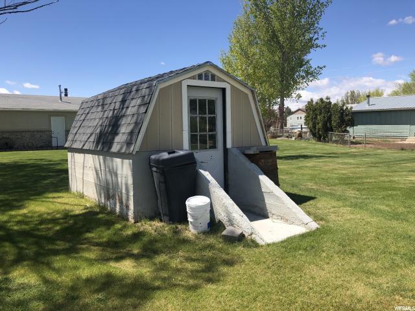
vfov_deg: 49.7
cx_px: 208
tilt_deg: -2.7
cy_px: 156
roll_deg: -1.5
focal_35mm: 28
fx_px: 336
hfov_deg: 63.4
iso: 20
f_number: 1.8
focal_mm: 3.99
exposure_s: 1/1656
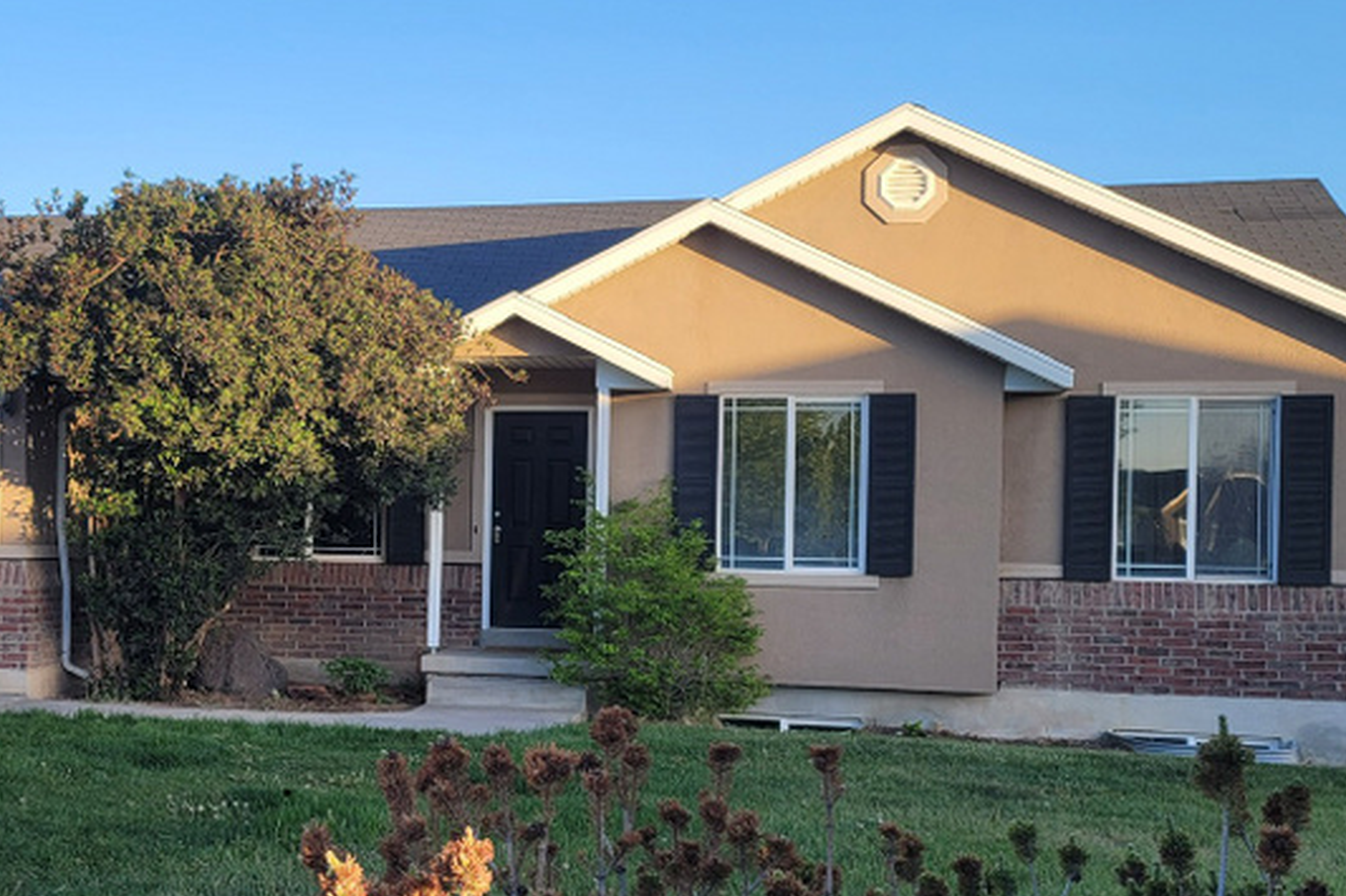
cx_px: 326
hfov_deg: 38.5
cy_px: 548
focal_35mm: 50
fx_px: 1869
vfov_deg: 26.9
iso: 20
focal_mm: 7
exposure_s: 1/203
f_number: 1.8
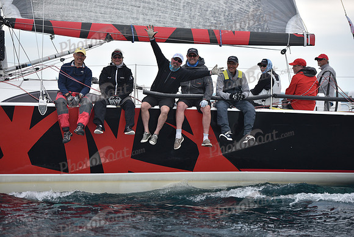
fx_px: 1180
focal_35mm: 120
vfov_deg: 11.4
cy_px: 118
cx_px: 177
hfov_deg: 17.1
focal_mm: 120
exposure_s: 1/800
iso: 400
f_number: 2.8
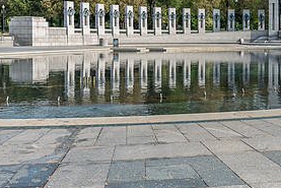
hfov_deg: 30.2
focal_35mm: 64
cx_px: 244
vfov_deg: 21.1
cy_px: 50
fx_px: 500
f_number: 6.3
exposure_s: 1/125
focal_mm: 24
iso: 100
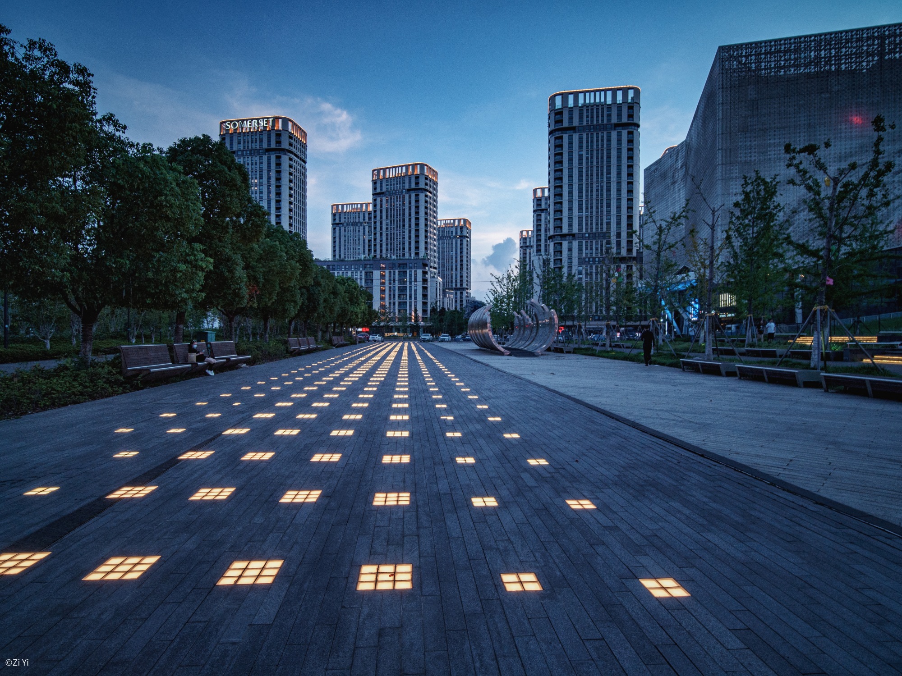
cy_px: 338
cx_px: 451
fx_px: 521
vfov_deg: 66.0
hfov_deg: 81.7
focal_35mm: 20
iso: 320
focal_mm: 10
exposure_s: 1/20
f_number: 8
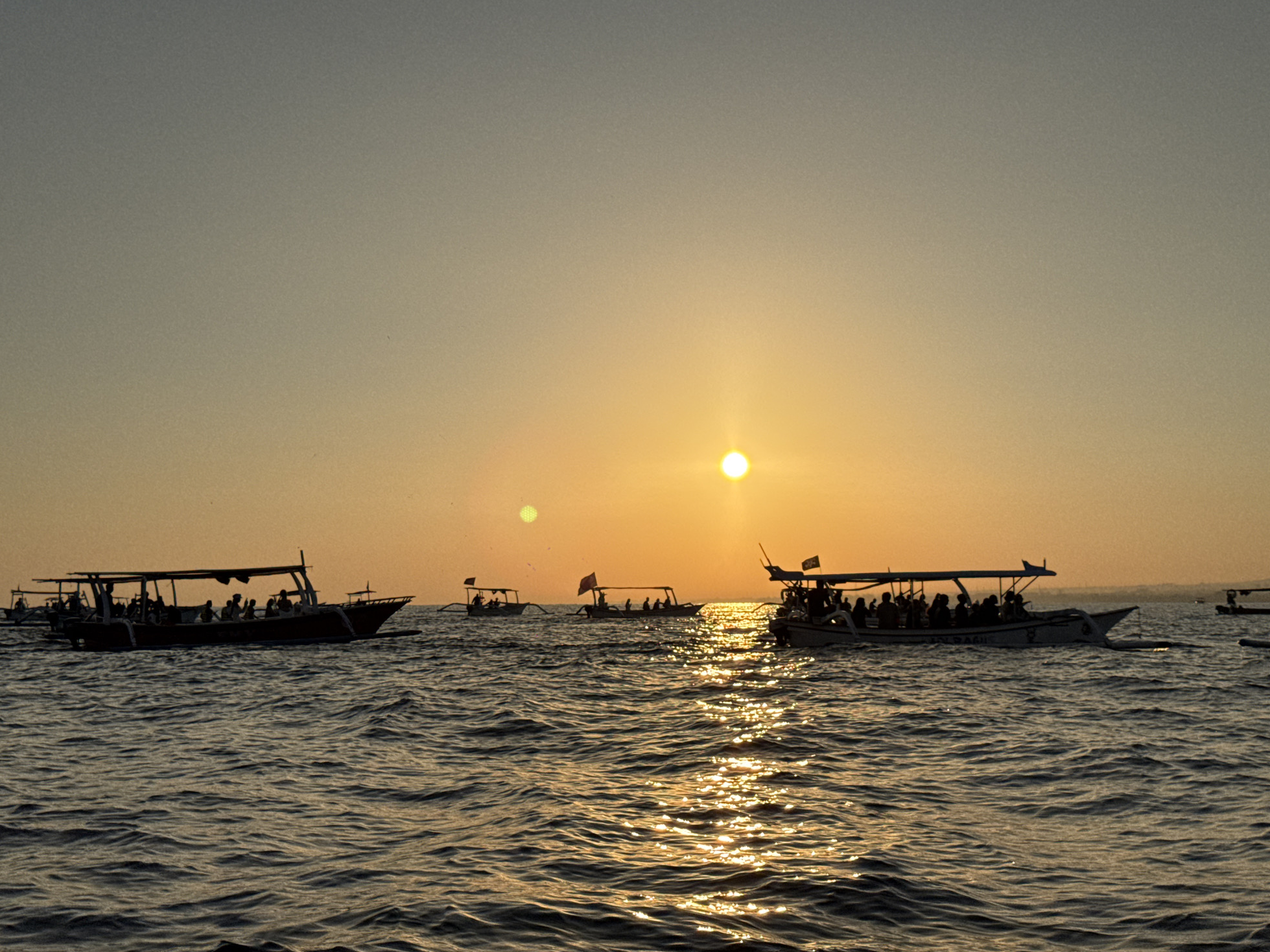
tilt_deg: +2.9
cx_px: 637
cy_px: 475
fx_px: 1798
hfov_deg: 38.9
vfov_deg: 29.7
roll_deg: +0.8
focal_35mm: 49
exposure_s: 1/15385
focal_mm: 6.76
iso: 64
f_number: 1.78
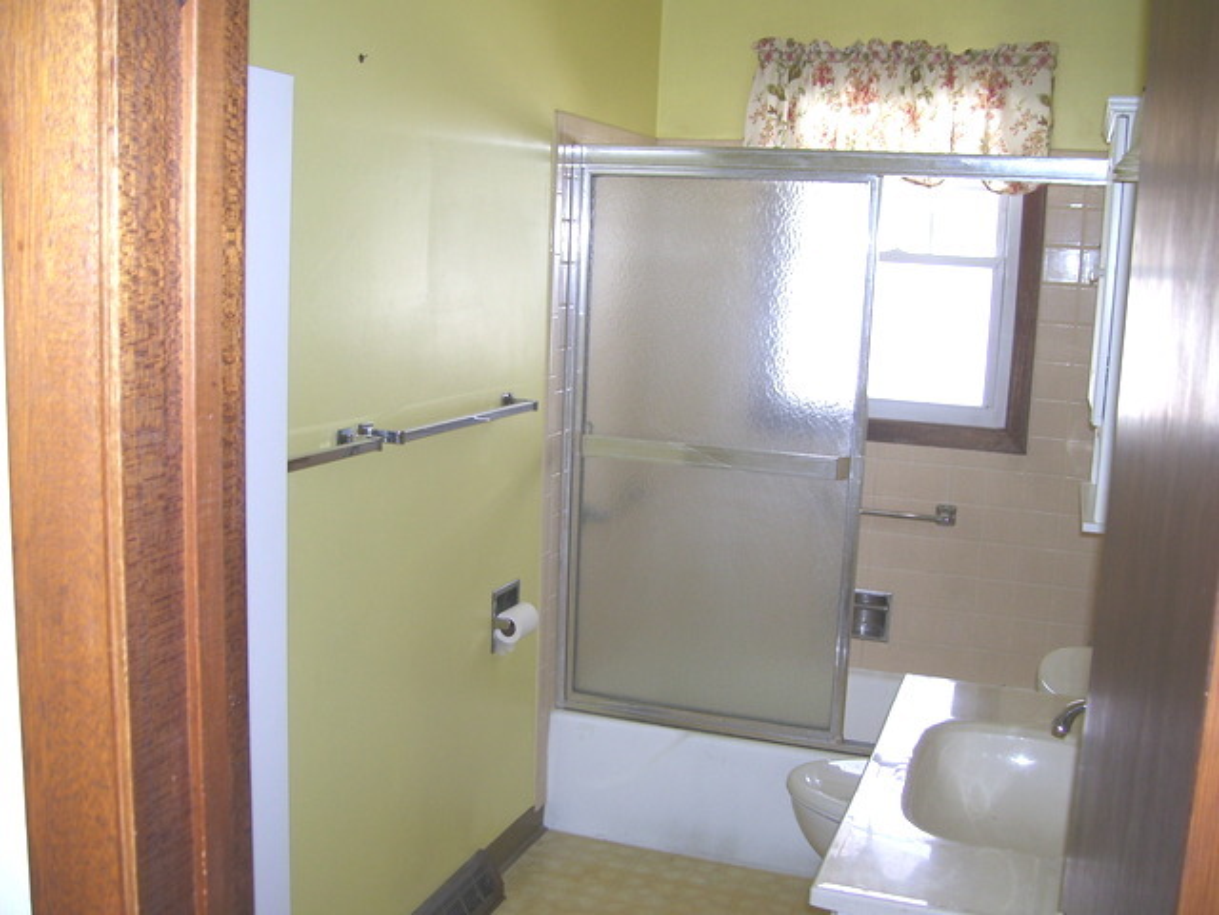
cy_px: 458
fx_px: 1303
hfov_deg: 50.1
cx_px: 610
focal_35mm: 37
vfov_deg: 38.7
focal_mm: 6
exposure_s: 1/60
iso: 80
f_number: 2.7
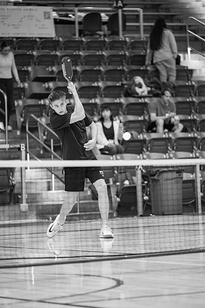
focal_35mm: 200
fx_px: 1708
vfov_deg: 10.3
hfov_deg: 6.9
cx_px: 102
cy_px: 154
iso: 5000
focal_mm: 200
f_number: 2.8
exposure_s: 1/500
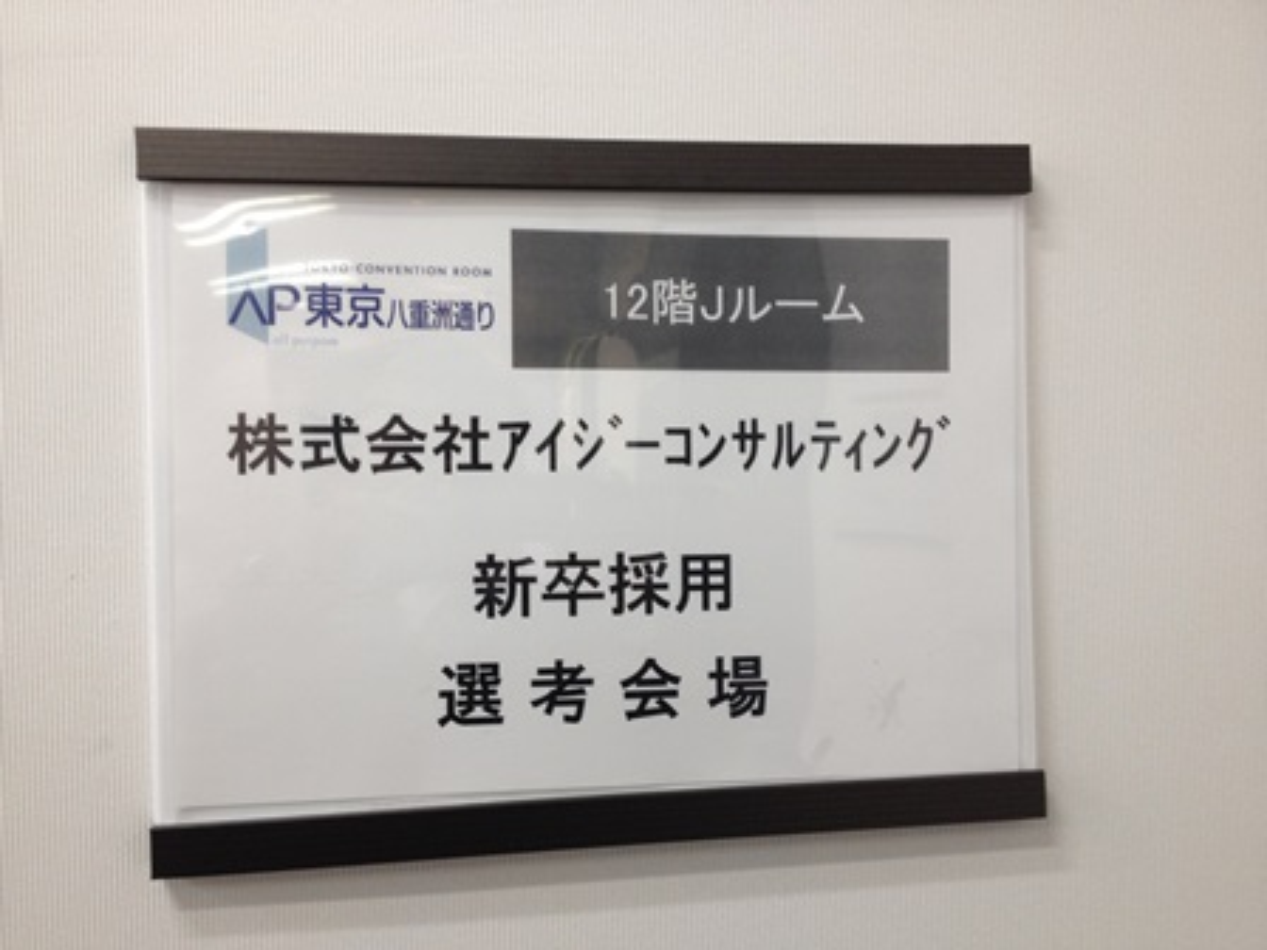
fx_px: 1281
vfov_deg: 40.7
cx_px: 634
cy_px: 475
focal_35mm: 35
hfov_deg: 52.6
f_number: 2.4
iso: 50
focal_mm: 4.28
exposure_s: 1/30
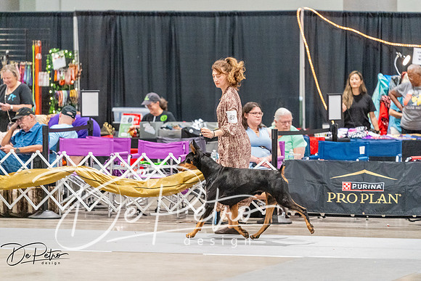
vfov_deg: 6.9
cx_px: 210
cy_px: 140
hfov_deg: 10.3
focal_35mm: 200
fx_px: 2339
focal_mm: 200
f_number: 2.8
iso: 12800
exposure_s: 1/320
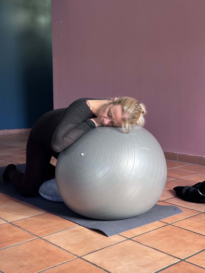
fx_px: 379
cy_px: 136
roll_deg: -0.6
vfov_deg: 39.7
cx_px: 102
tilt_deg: -6.6
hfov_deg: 30.3
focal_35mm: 48
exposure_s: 1/36
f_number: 1.78
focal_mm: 6.86
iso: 500
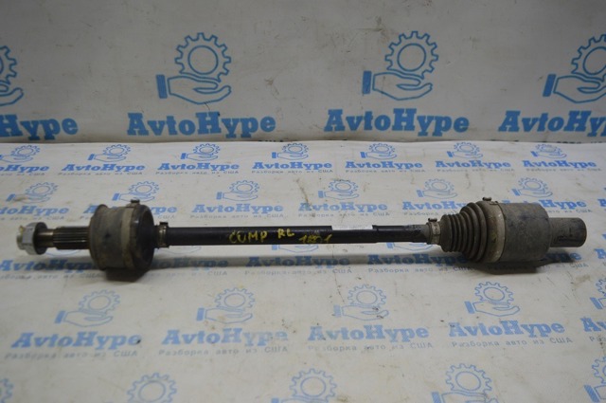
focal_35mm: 33
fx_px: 555
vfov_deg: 39.9
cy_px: 202
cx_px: 303
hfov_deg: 57.3
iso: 400
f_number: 4.5
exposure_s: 1/80
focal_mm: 22
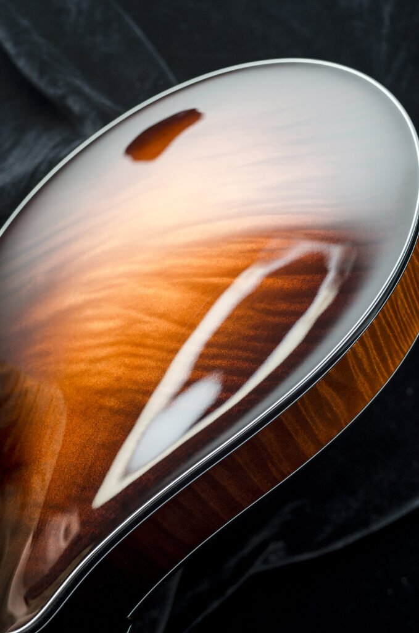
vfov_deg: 54.5
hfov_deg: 37.7
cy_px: 316
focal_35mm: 35
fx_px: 613
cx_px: 210
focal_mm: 18.3
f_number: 4
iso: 400
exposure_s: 1/250
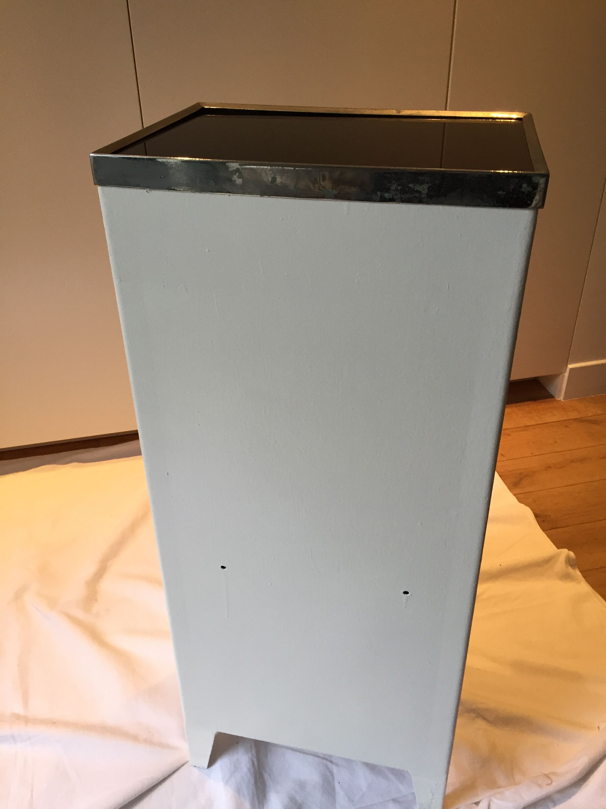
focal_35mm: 29
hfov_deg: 48.2
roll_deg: +1.8
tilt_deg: -31.5
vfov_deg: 61.7
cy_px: 404
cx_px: 303
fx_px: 677
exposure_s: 1/33
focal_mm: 4.15
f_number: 2.2
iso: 50
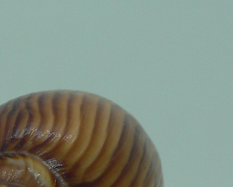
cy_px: 228
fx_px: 717
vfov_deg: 14.3
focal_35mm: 104
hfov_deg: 18.3
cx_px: 48
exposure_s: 1/60
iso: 80
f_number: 2.8
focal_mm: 4.6
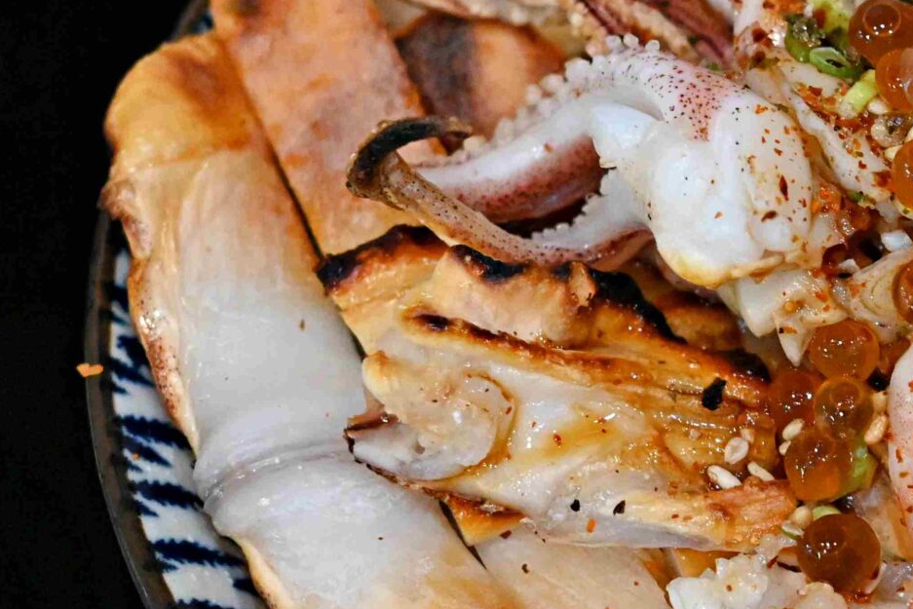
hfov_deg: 9.9
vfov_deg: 6.7
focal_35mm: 205
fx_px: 5199
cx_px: 994
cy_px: 304
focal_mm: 50
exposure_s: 1/200
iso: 4000
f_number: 3.2
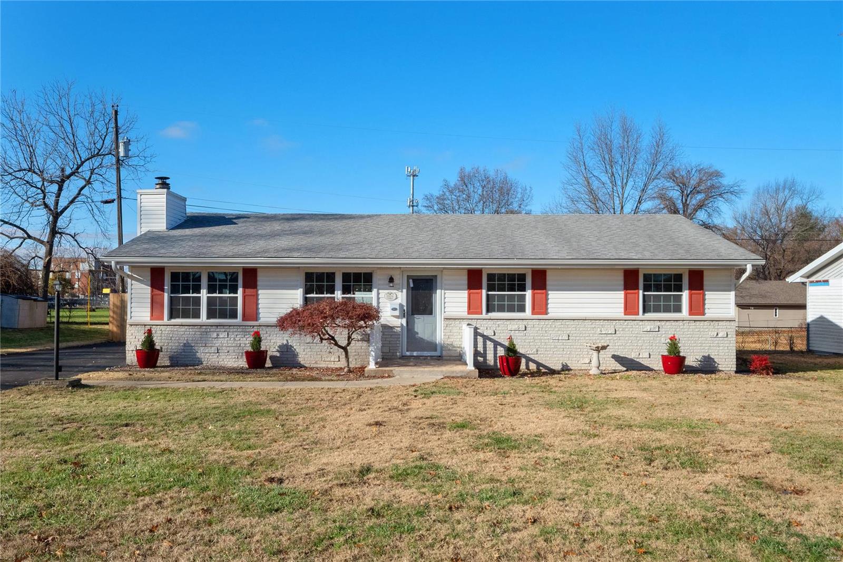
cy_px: 281
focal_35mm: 26
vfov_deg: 49.5
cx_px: 422
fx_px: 609
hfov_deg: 69.4
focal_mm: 13
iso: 400
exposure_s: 1/800
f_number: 9
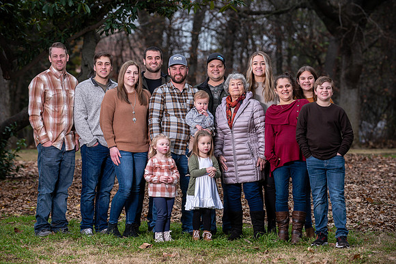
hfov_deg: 15.8
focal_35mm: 130
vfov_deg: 10.6
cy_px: 132
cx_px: 198
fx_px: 1430
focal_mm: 130
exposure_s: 1/125
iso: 200
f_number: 4
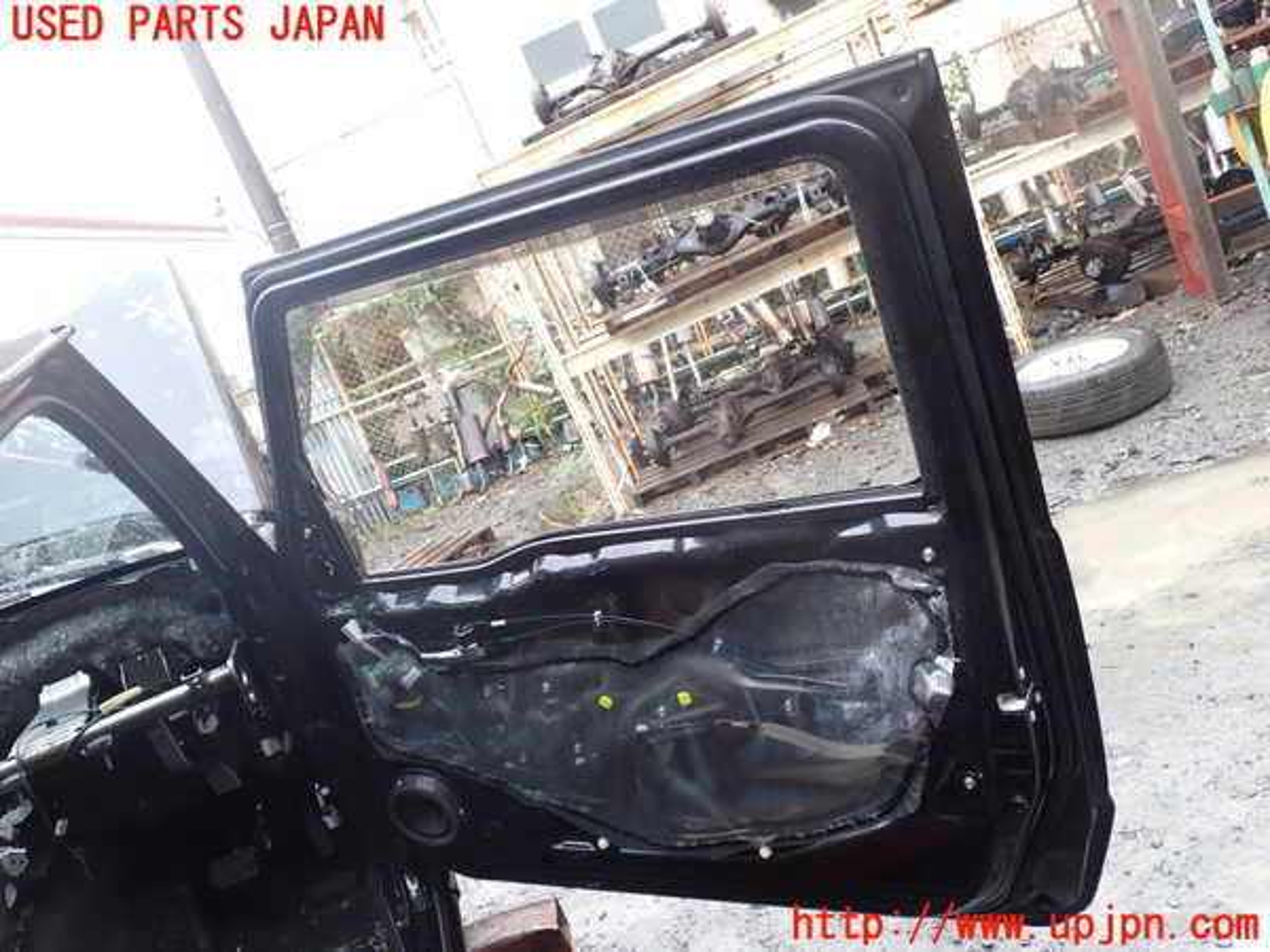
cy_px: 476
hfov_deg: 60.0
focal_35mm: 30
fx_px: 1101
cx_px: 635
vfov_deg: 46.8
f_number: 3.2
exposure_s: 1/80
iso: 100
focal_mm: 5.4
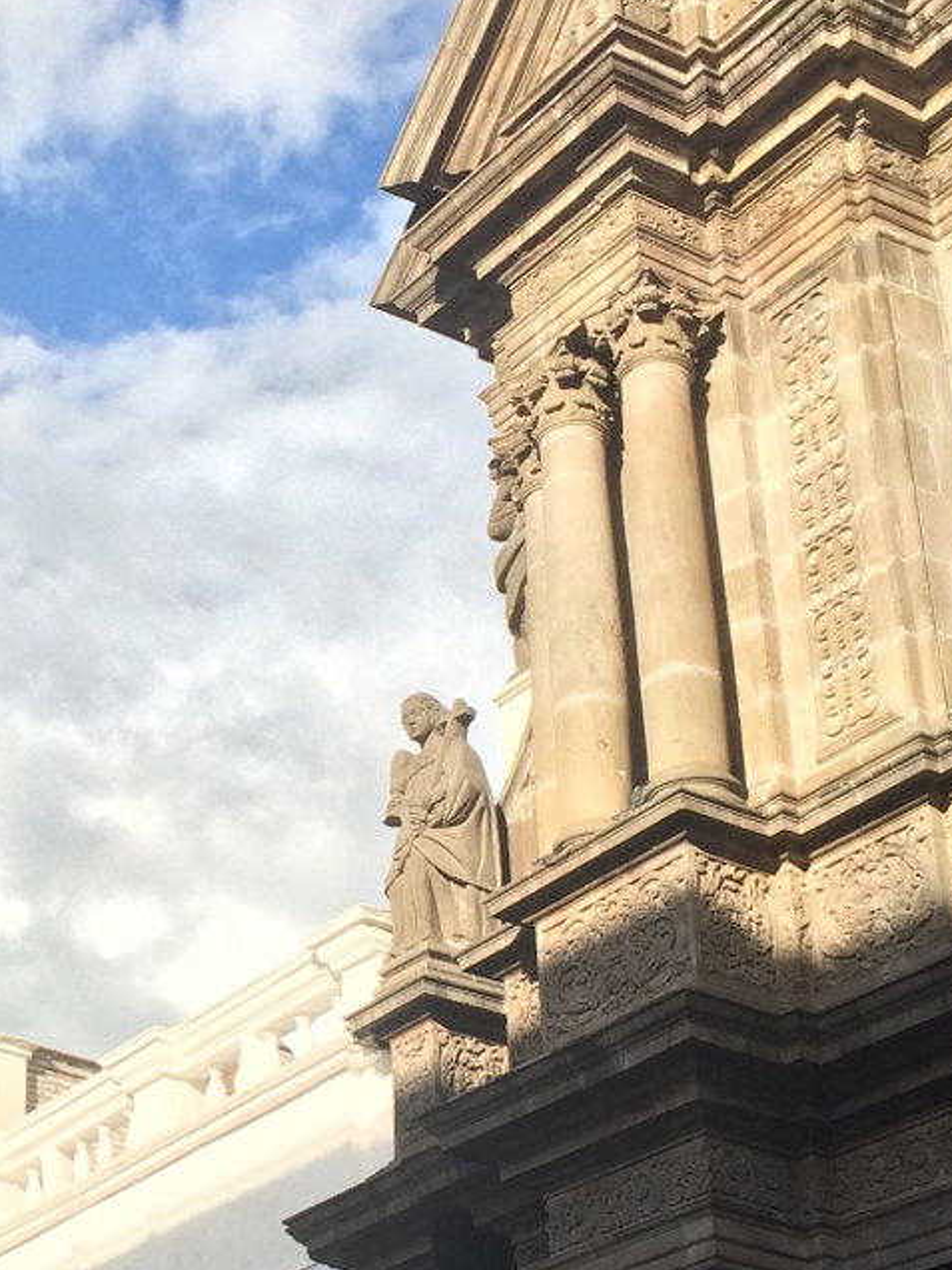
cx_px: -56
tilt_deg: +28.6
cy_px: 713
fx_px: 2677
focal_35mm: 73
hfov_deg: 19.4
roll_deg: -2.5
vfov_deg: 26.7
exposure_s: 1/1001
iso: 32
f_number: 2.2
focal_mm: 4.15
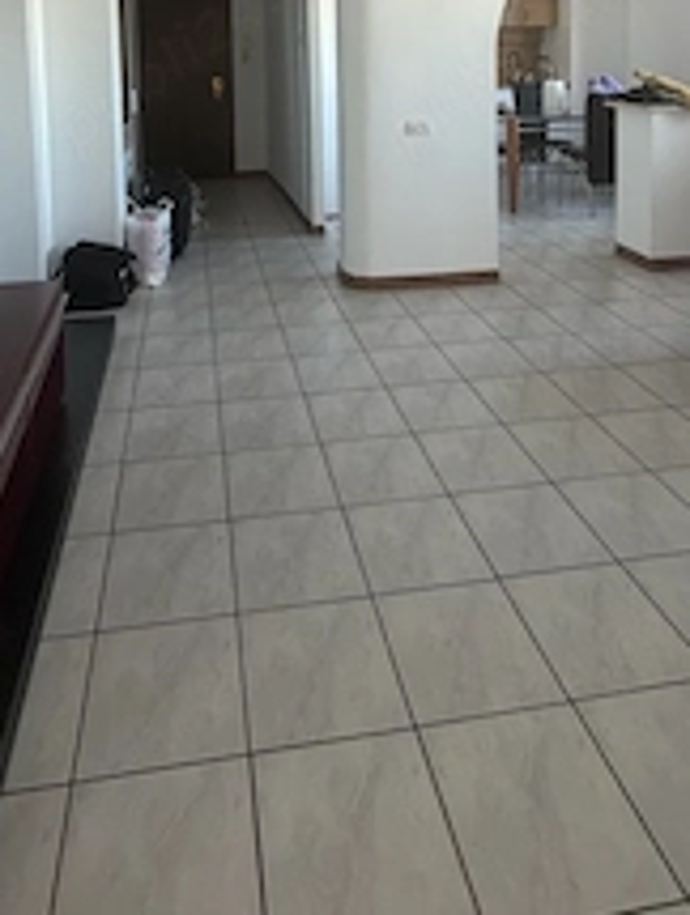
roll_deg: +1.3
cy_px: 98
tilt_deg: -3.7
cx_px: 281
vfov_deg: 58.0
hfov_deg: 52.9
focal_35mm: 26
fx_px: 689
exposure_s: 1/94
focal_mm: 2.22
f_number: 2.2
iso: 320
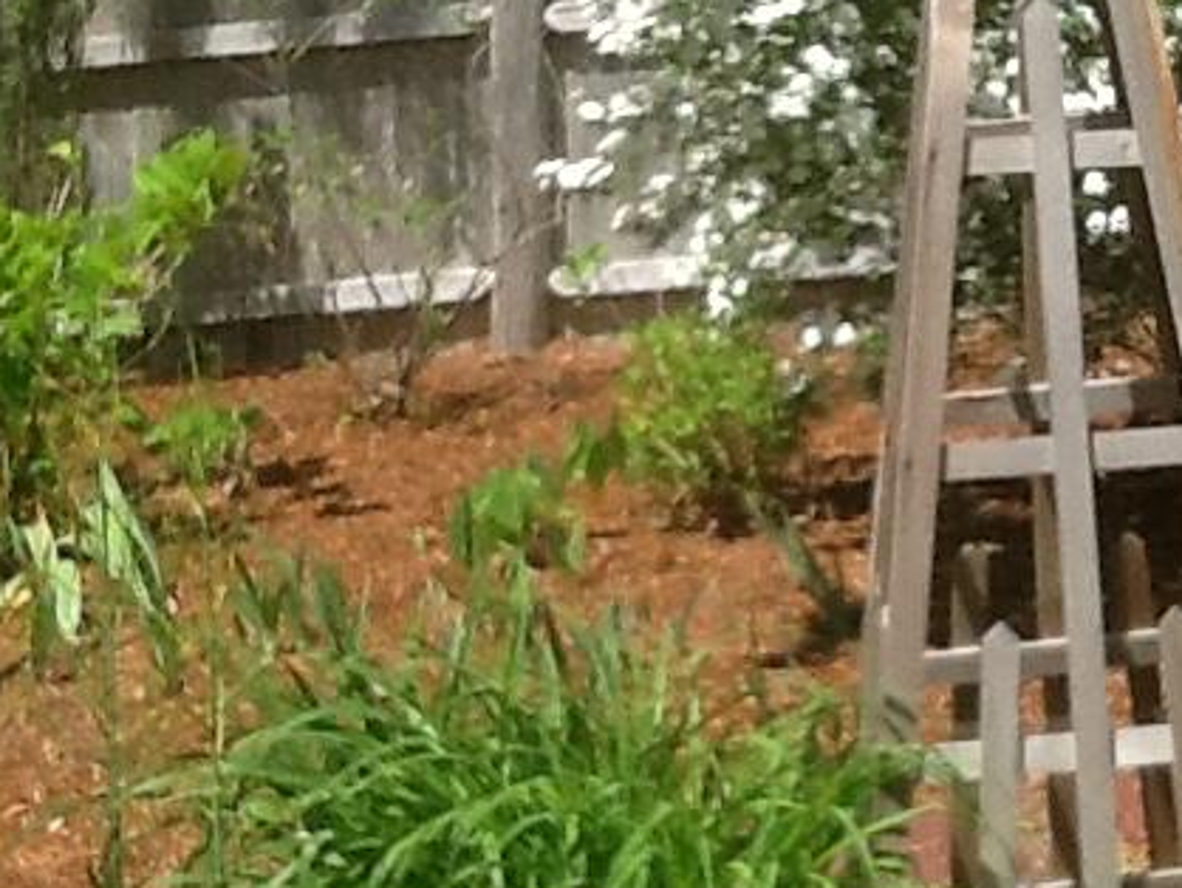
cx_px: 1106
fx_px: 3451
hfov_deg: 19.0
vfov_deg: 14.6
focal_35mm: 101
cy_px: 311
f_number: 2.4
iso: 40
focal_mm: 2.03
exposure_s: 1/1215
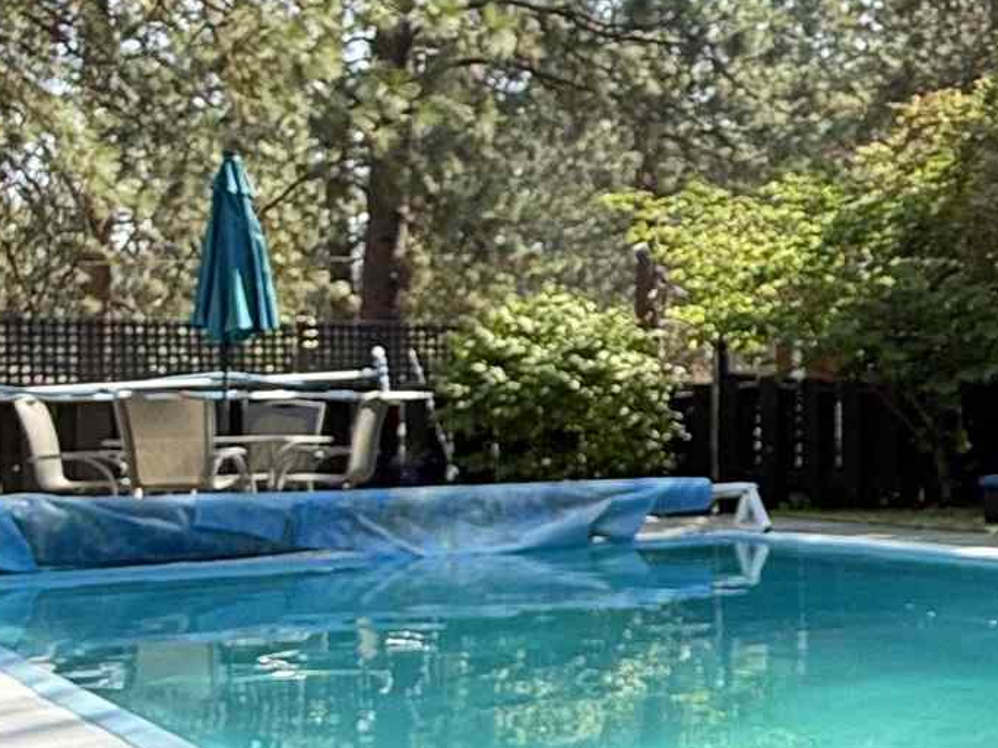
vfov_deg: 23.3
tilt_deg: +0.2
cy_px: 430
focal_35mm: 63
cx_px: 1242
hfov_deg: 26.7
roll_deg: +0.8
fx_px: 1816
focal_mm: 2.22
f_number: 2.2
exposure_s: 1/189
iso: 50
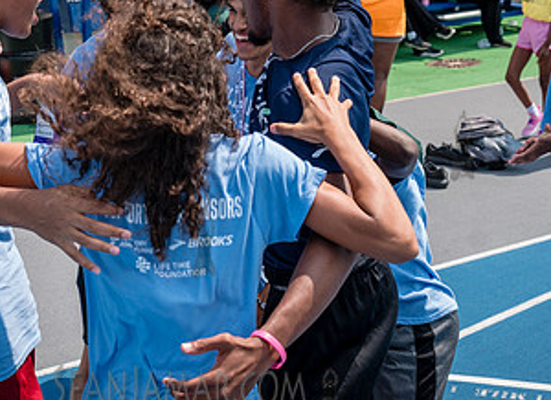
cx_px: 268
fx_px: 1244
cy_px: 79
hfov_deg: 25.0
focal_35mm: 79
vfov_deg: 18.1
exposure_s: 1/400
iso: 100
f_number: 5
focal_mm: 35
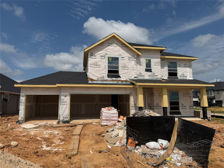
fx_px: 155
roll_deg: +0.8
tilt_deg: +6.4
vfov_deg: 56.8
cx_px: 112
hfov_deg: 71.6
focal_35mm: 24
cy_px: 84
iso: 80
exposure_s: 1/11905
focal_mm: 6.76
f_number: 1.78
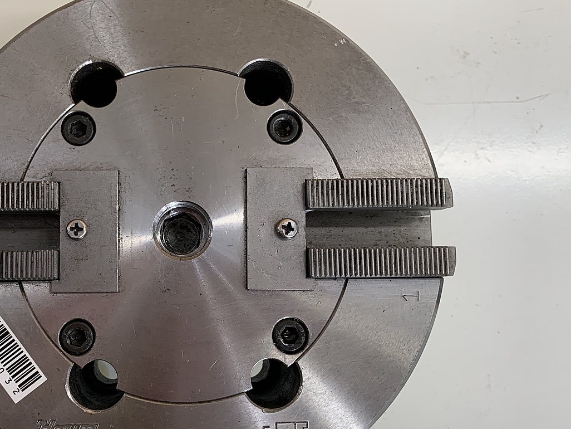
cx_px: 168
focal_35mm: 38
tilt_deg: -82.9
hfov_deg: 47.7
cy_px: 239
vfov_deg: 37.7
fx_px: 627
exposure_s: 1/60
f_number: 1.8
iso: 100
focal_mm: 4.25
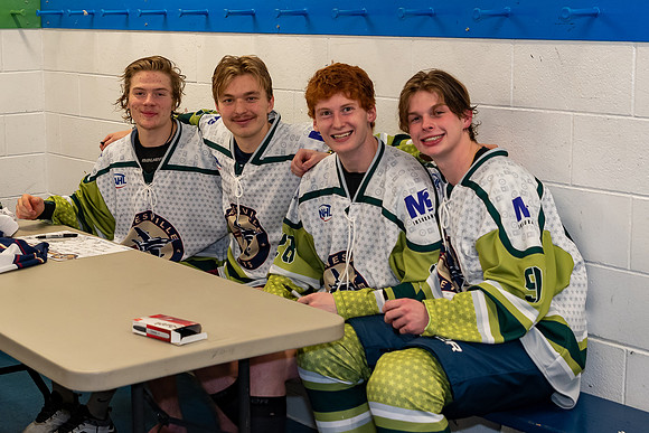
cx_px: 294
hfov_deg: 32.3
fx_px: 1120
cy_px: 168
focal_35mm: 62
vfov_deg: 21.8
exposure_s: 1/160
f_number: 3.5
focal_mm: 32
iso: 1250
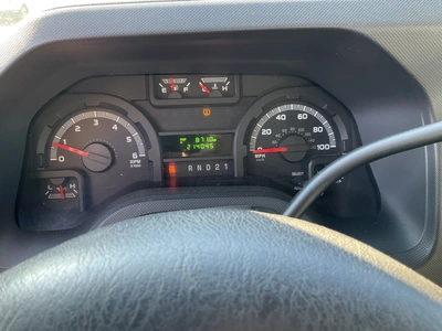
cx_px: 221
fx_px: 370
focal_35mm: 29
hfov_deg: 61.7
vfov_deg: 48.2
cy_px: 166
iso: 64
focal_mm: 3
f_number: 1.8
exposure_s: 1/83
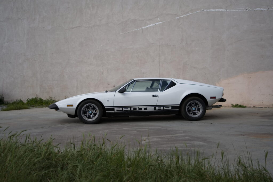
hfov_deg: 48.5
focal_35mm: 40
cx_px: 136
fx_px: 303
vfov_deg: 33.4
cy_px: 91
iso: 100
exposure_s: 1/640
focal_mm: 40
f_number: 4.5
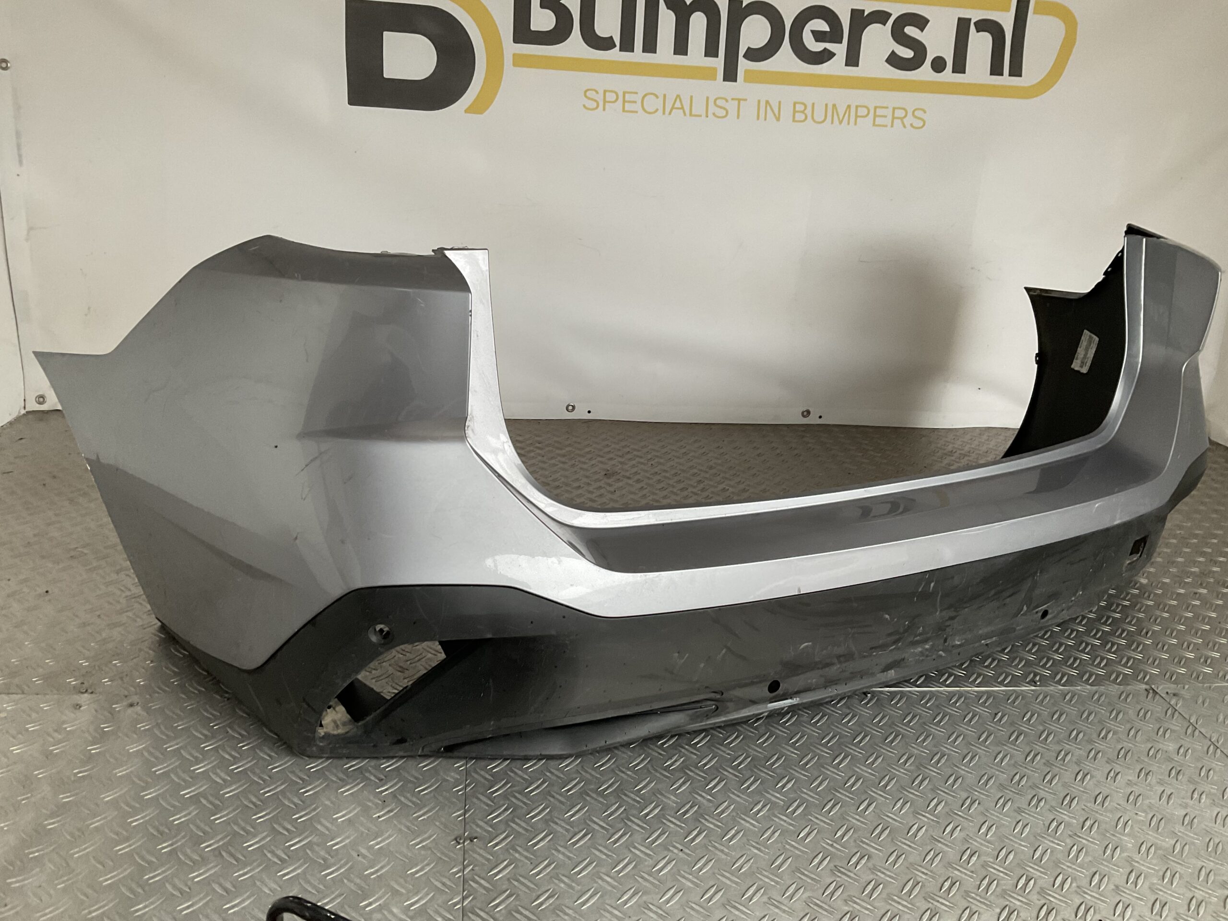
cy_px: 460
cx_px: 614
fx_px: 1029
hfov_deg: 61.7
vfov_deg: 48.2
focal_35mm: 29
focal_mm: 3
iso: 100
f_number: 1.8
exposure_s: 1/50
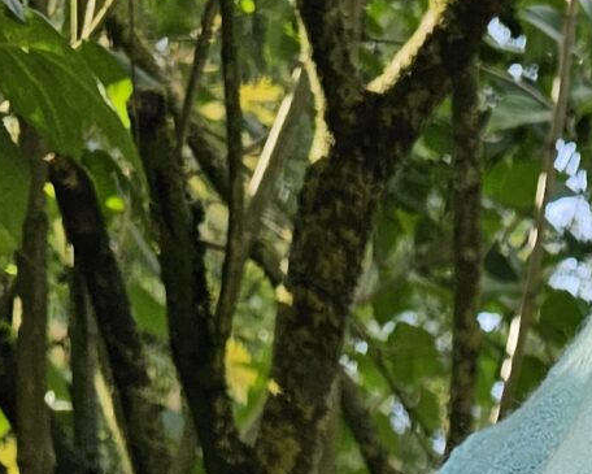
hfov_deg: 14.3
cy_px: 1561
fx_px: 2208
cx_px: 865
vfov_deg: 9.0
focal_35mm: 126
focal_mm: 6.3
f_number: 1.7
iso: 16
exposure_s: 1/180
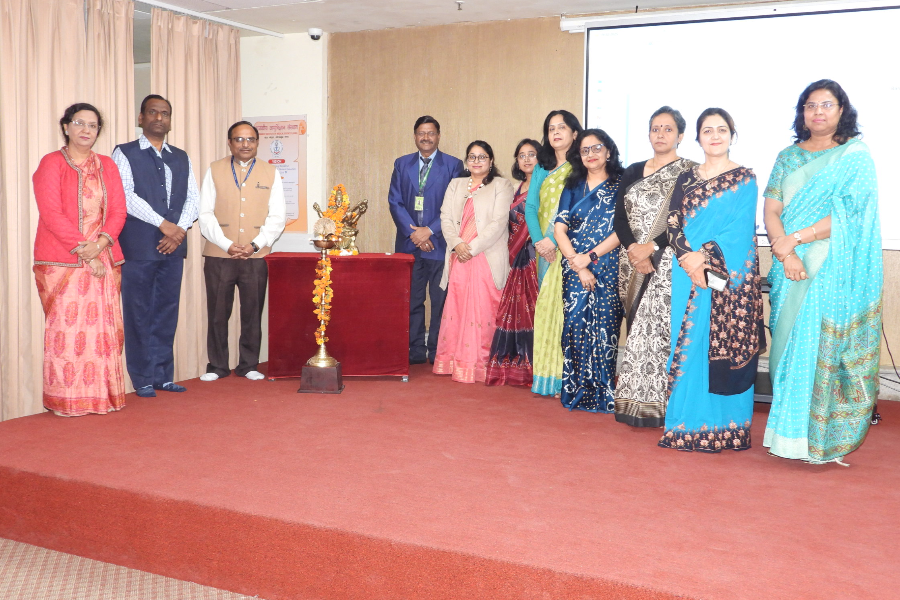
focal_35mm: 37
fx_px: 925
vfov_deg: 35.9
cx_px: 450
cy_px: 285
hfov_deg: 51.9
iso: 320
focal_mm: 6.3
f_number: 3.2
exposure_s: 1/30
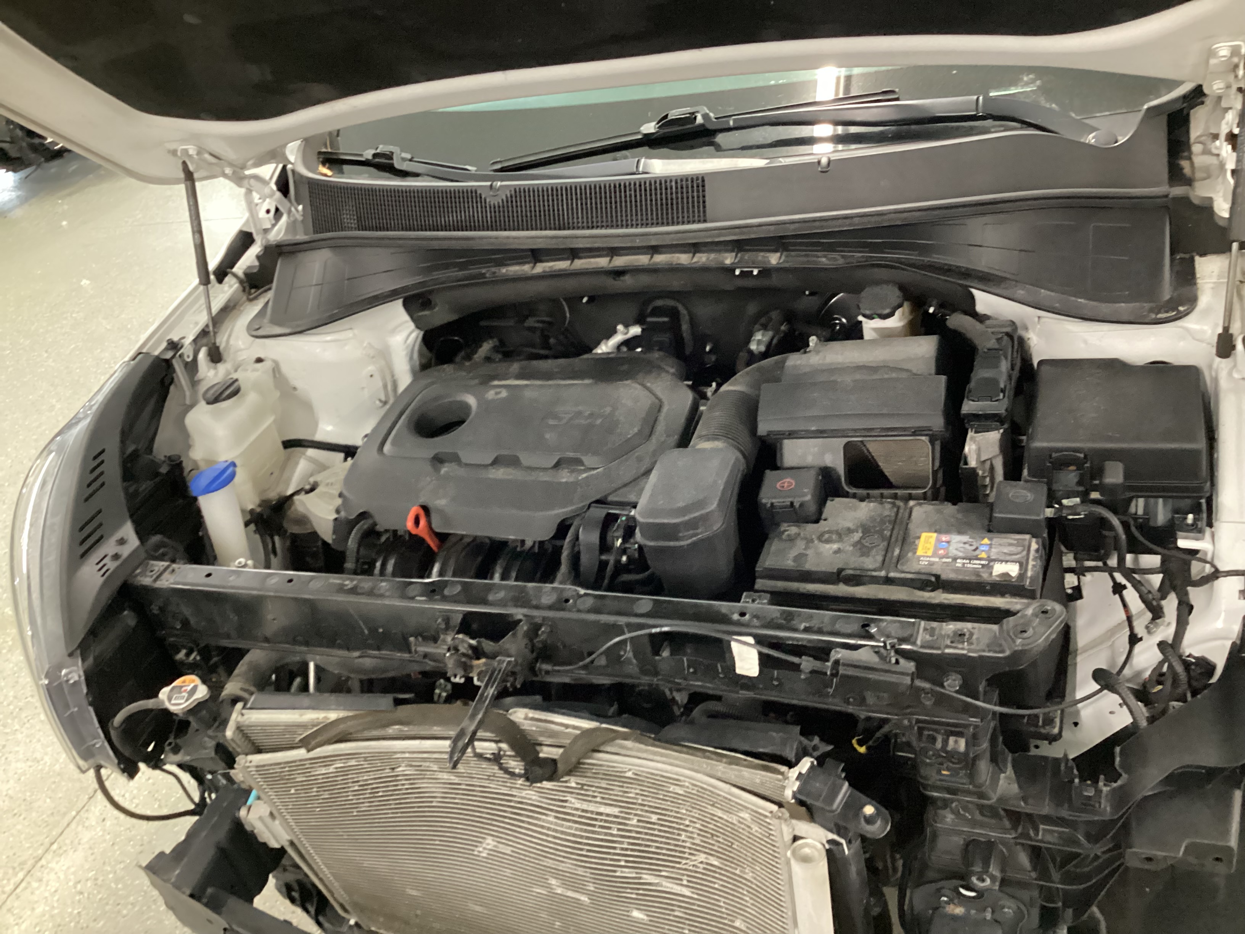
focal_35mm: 31
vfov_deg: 45.4
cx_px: 622
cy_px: 467
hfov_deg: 58.4
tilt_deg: -34.9
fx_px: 1115
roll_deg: +14.5
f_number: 2.4
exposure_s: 1/30
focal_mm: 3.3
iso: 640
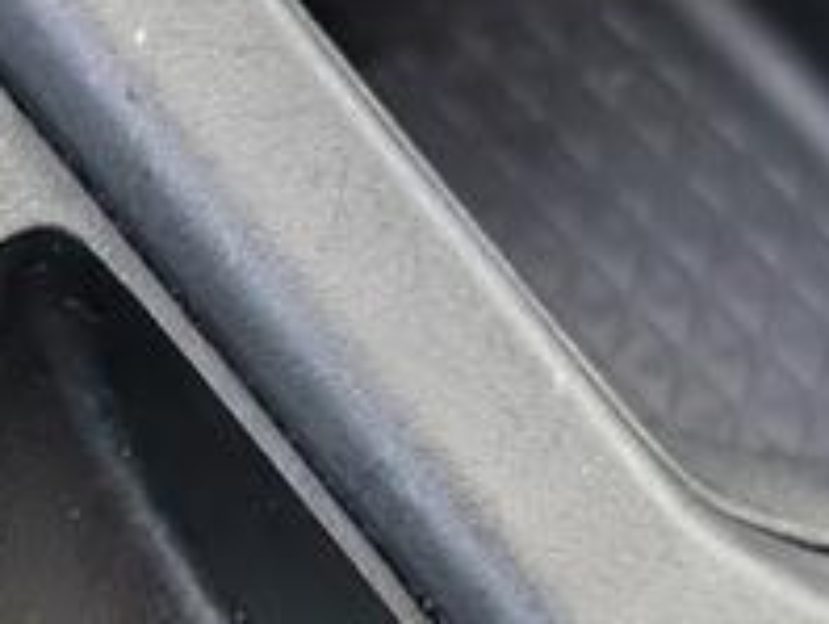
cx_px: 46
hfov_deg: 12.4
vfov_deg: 9.4
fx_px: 3788
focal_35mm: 158
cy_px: 557
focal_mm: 6.9
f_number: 1.68
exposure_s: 1/154
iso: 533
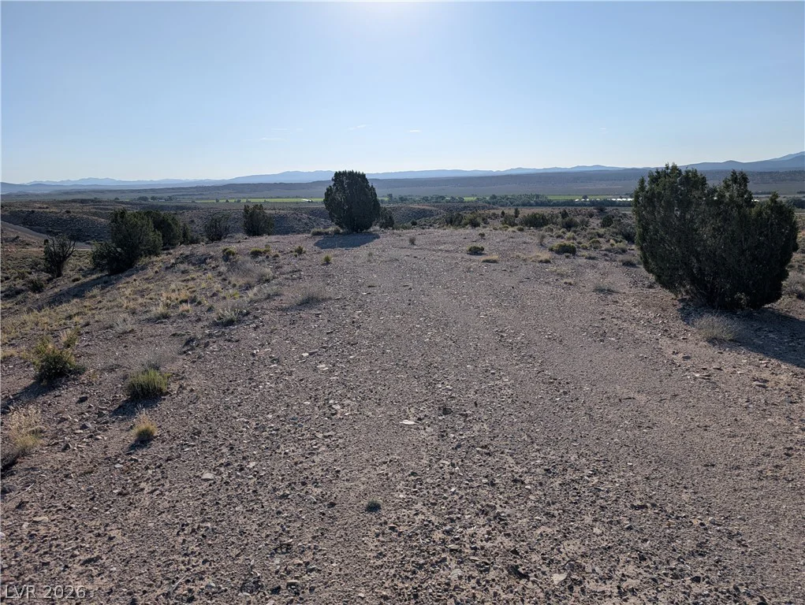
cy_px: 302
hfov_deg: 71.5
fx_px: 559
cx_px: 402
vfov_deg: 56.9
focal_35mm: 24
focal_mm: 6.9
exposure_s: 1/1912
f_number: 1.68
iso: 22
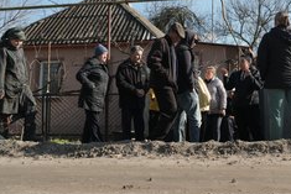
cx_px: 219
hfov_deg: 37.9
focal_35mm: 51
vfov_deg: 26.2
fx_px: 412
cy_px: 46
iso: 200
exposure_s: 1/250
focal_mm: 30
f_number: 2.8
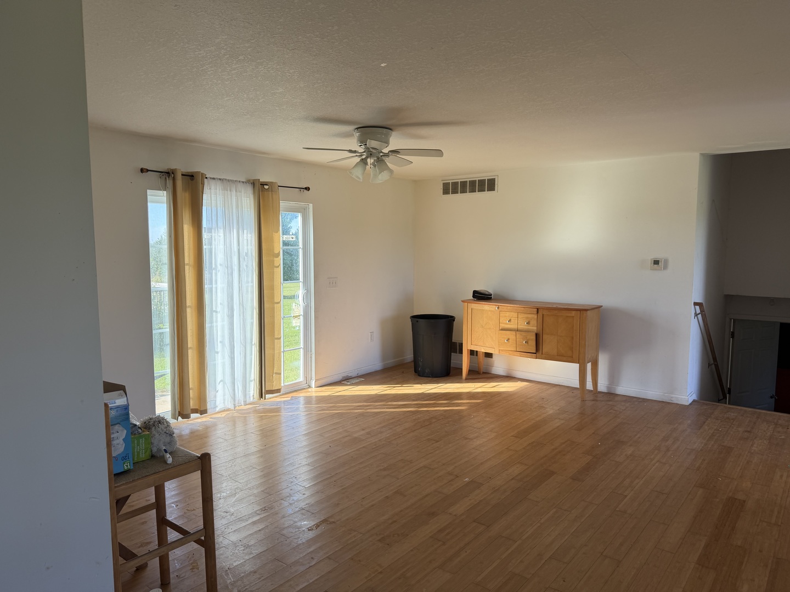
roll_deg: -0.9
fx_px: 548
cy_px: 296
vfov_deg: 56.8
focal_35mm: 24
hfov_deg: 71.6
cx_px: 395
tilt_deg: -3.3
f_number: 1.78
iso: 64
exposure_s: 1/271
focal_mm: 6.76
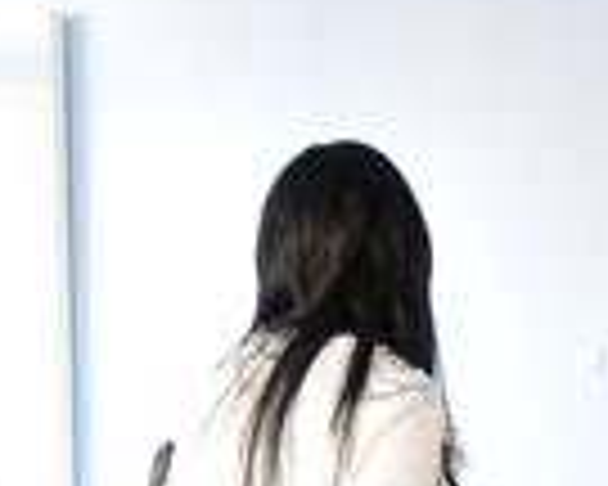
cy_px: 889
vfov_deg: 8.9
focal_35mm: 166
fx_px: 2991
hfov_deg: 11.6
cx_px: 180
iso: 2500
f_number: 4.5
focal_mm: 25
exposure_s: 1/60
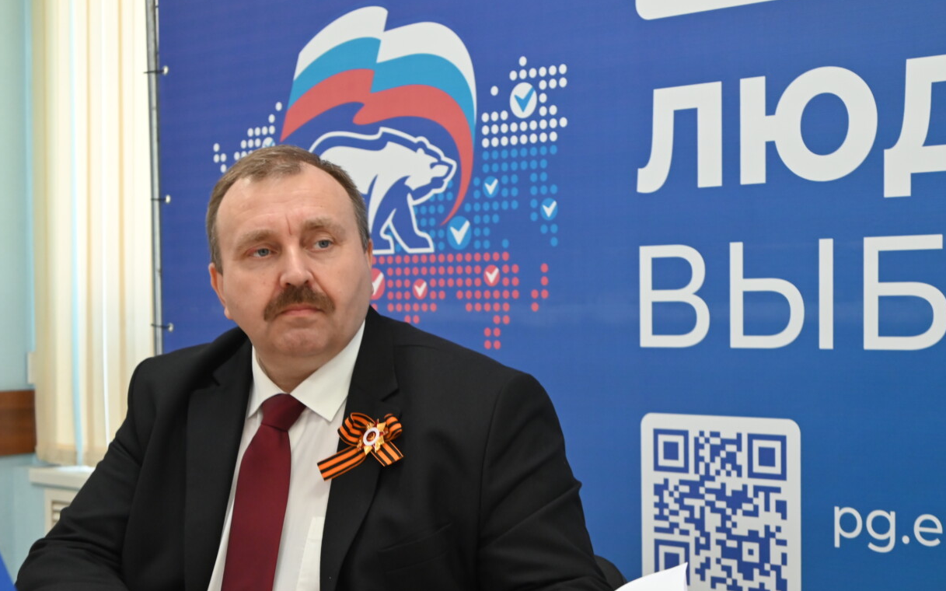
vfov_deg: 22.0
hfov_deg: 34.5
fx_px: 1521
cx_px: 552
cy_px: 356
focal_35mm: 59
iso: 1600
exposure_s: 1/60
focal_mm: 44
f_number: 6
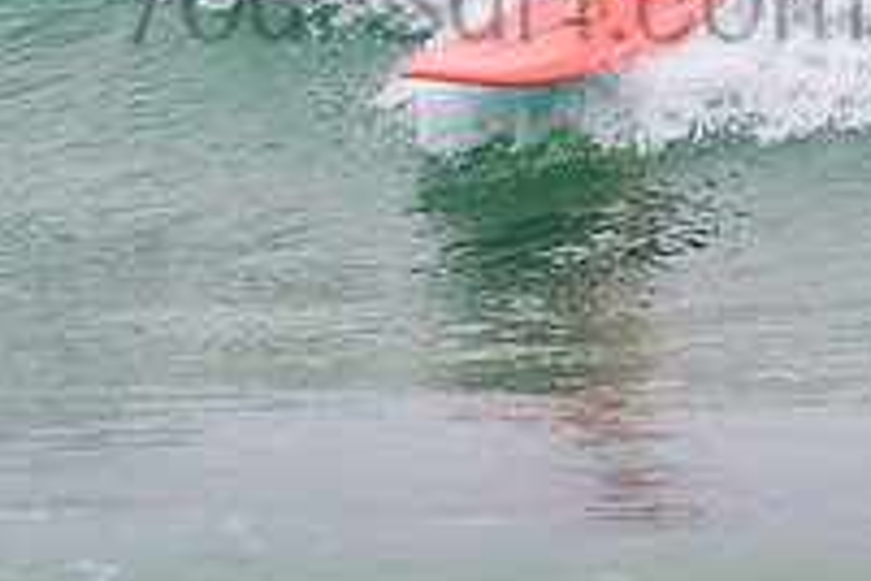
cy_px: -60
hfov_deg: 1.2
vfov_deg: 0.8
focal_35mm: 1771
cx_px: 685
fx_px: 42845
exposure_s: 1/1000
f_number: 5.6
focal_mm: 500
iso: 400
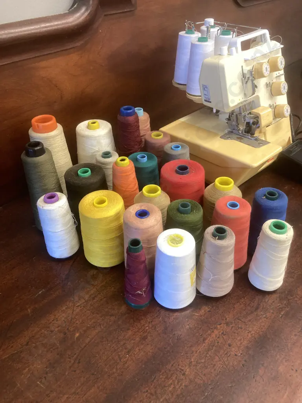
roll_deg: +0.8
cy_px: 202
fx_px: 326
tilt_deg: -36.0
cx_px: 151
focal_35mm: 28
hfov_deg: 49.7
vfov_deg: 63.4
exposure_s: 1/50
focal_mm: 3.99
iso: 160
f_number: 1.8
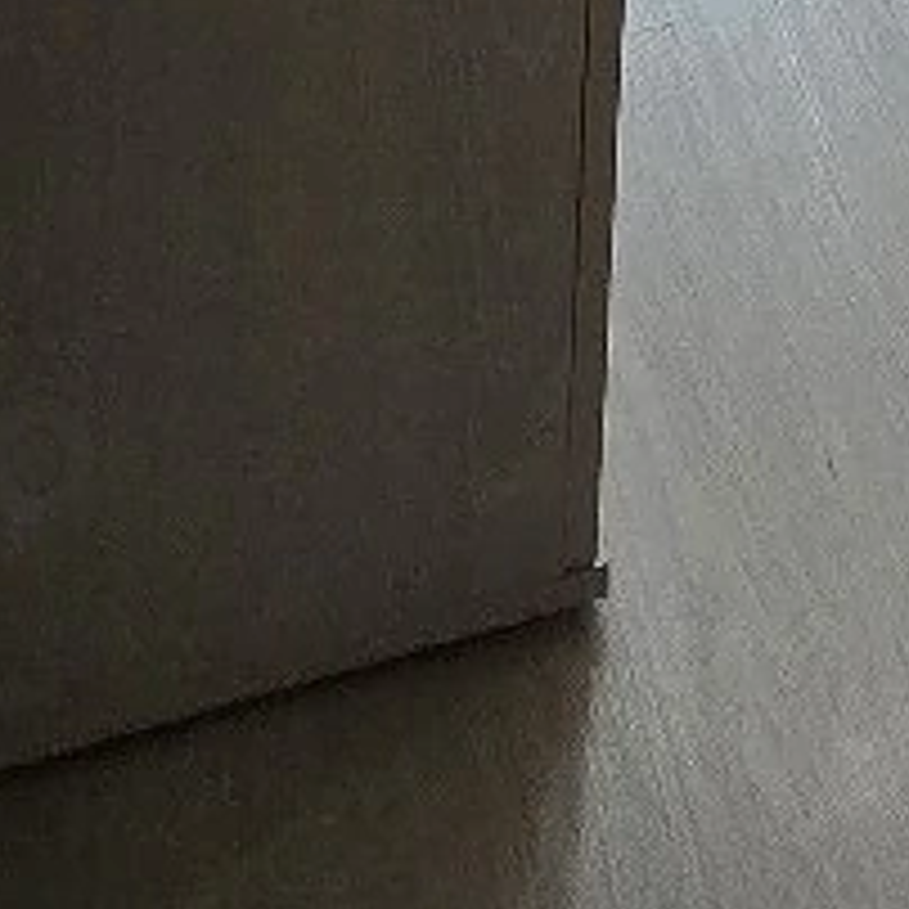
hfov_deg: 21.2
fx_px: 2258
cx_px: 1080
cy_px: -1415
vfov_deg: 13.8
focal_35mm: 76
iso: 500
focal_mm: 2.2
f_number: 2.2
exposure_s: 1/50.3
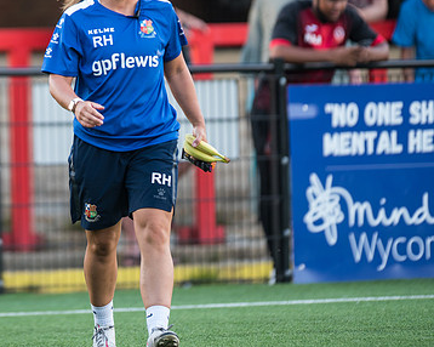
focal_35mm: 708
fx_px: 9089
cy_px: 101
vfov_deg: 2.2
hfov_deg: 2.7
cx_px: 91
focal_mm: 400
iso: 400
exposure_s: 1/500
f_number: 2.8
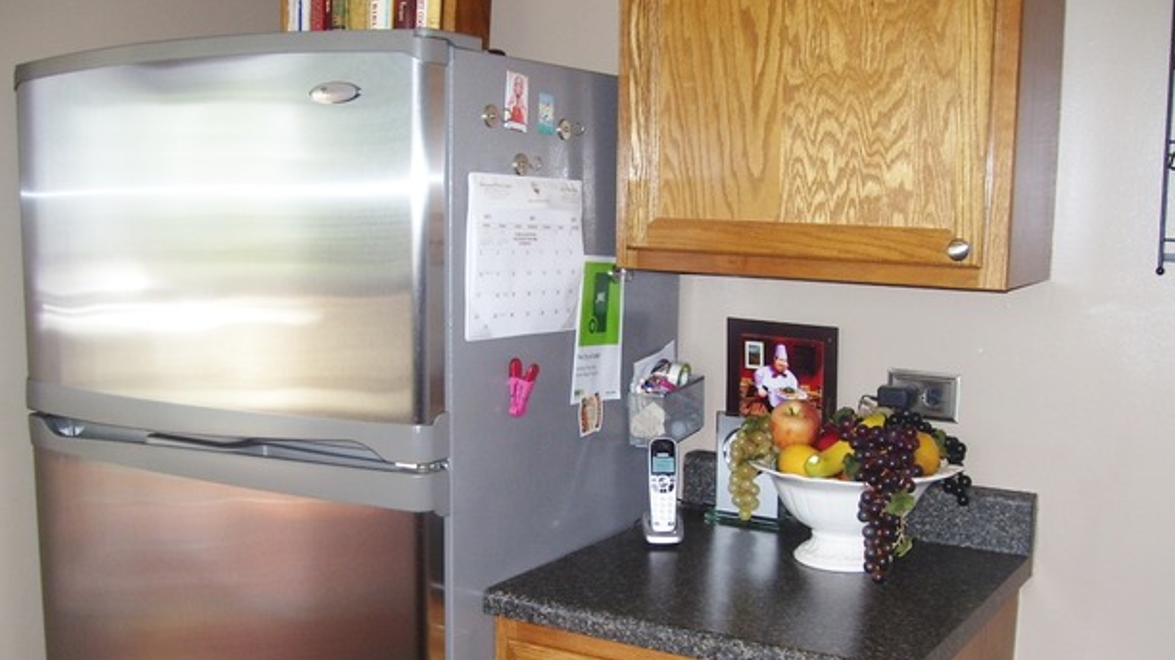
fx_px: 1277
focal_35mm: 41
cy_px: 441
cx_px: 580
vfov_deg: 28.8
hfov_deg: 49.4
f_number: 2.7
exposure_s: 1/60
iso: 80
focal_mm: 6
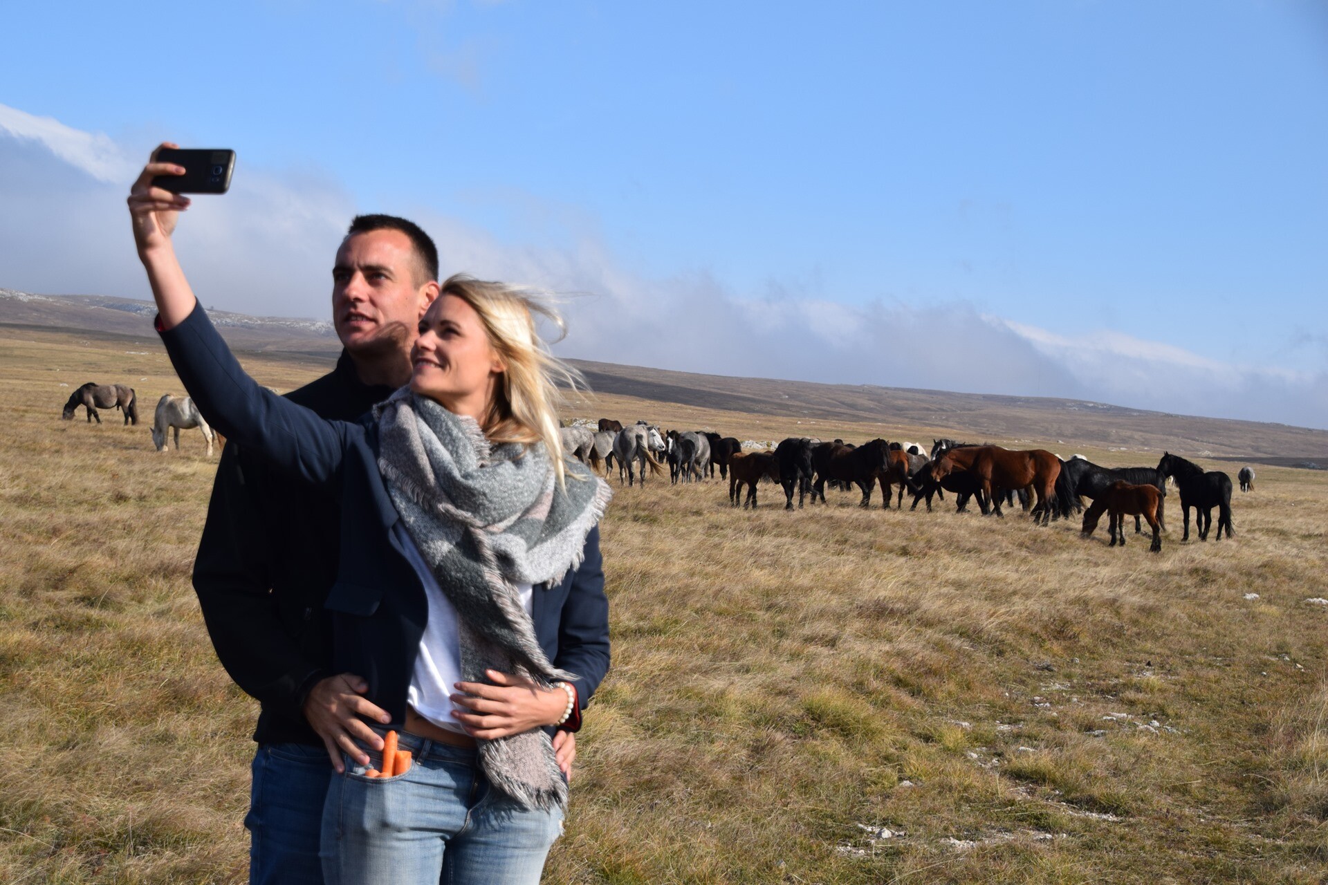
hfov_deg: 31.9
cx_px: 664
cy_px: 442
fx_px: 2324
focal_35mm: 63
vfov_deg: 21.6
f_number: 7.1
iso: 400
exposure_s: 1/2000
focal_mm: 42
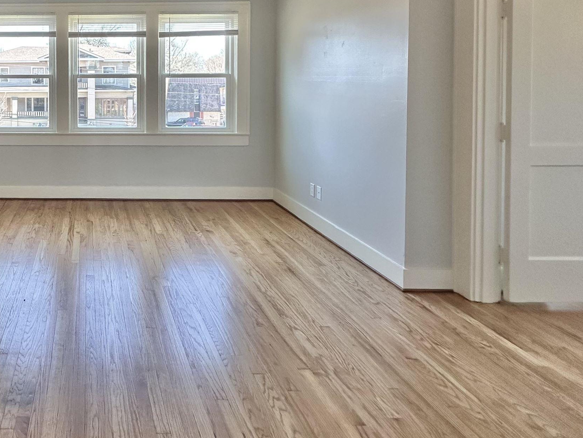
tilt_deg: -0.1
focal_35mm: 26
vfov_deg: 49.9
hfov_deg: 58.7
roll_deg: -0.1
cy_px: 88
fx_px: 438
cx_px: 72
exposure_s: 1/120
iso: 125
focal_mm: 2.22
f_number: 2.2
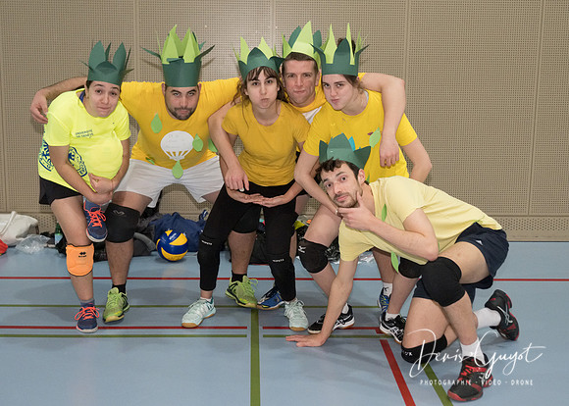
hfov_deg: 42.6
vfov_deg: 31.1
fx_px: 730
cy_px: 187
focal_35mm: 45
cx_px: 283
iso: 5000
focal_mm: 26.6
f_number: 2.8
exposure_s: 1/500
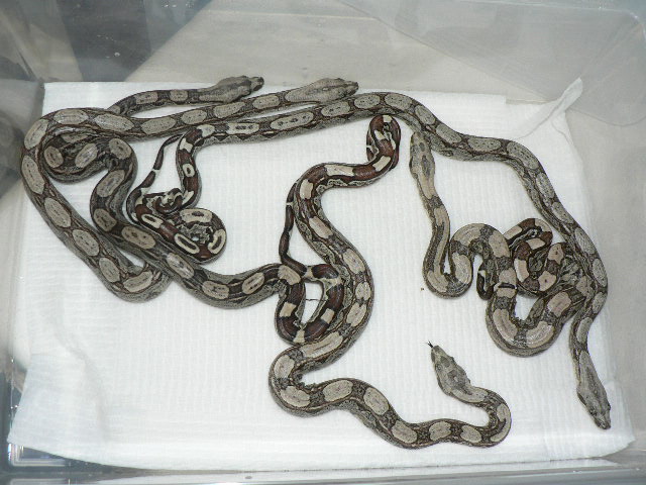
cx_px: 323
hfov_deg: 51.4
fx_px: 672
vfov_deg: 39.7
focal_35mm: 36
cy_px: 242
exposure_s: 1/60
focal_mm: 6
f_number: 2.8
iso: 100
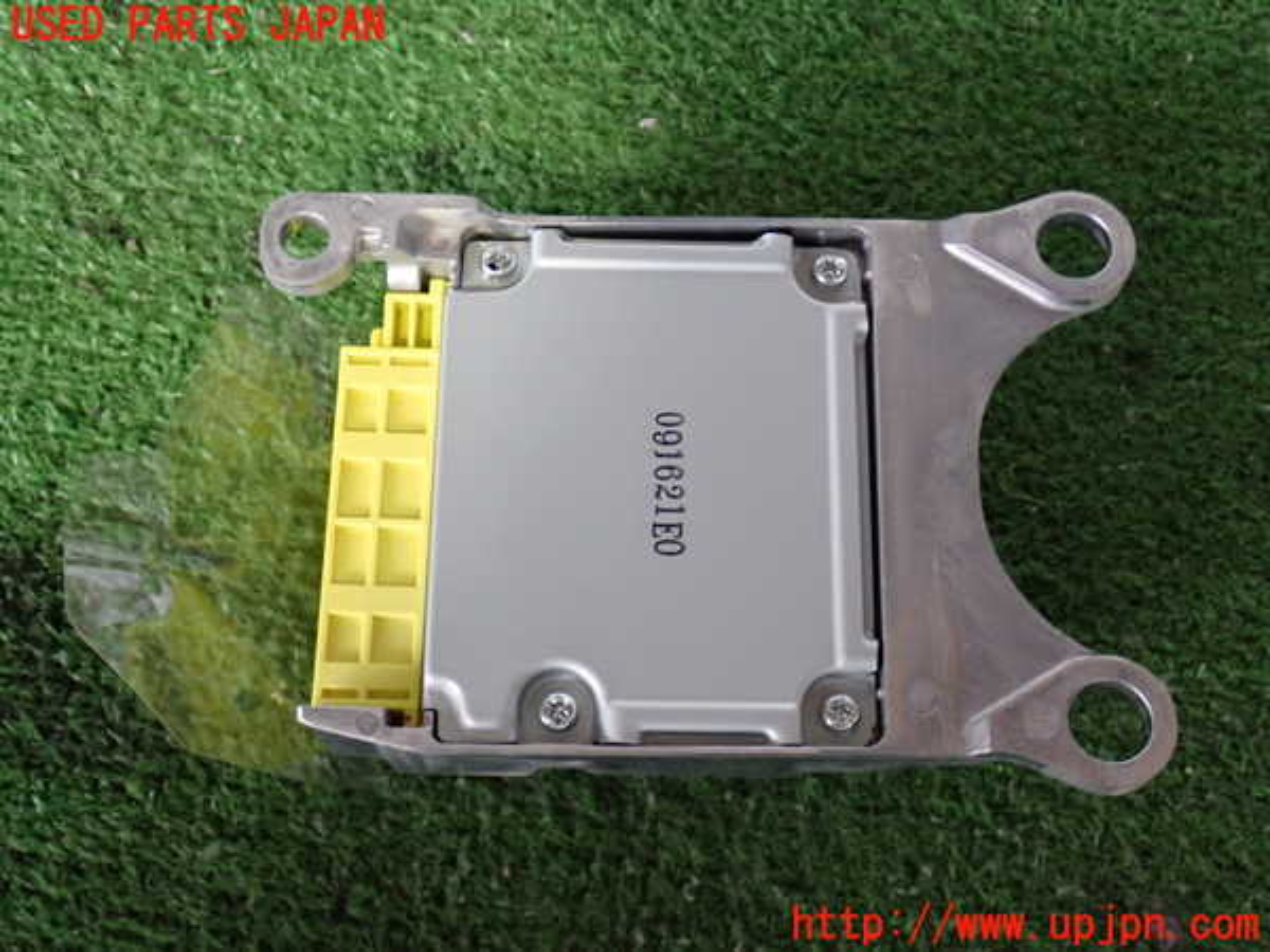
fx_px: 1834
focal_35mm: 50
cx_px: 635
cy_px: 476
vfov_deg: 29.1
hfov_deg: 38.2
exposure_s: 1/50
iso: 800
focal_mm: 9.01
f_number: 3.2
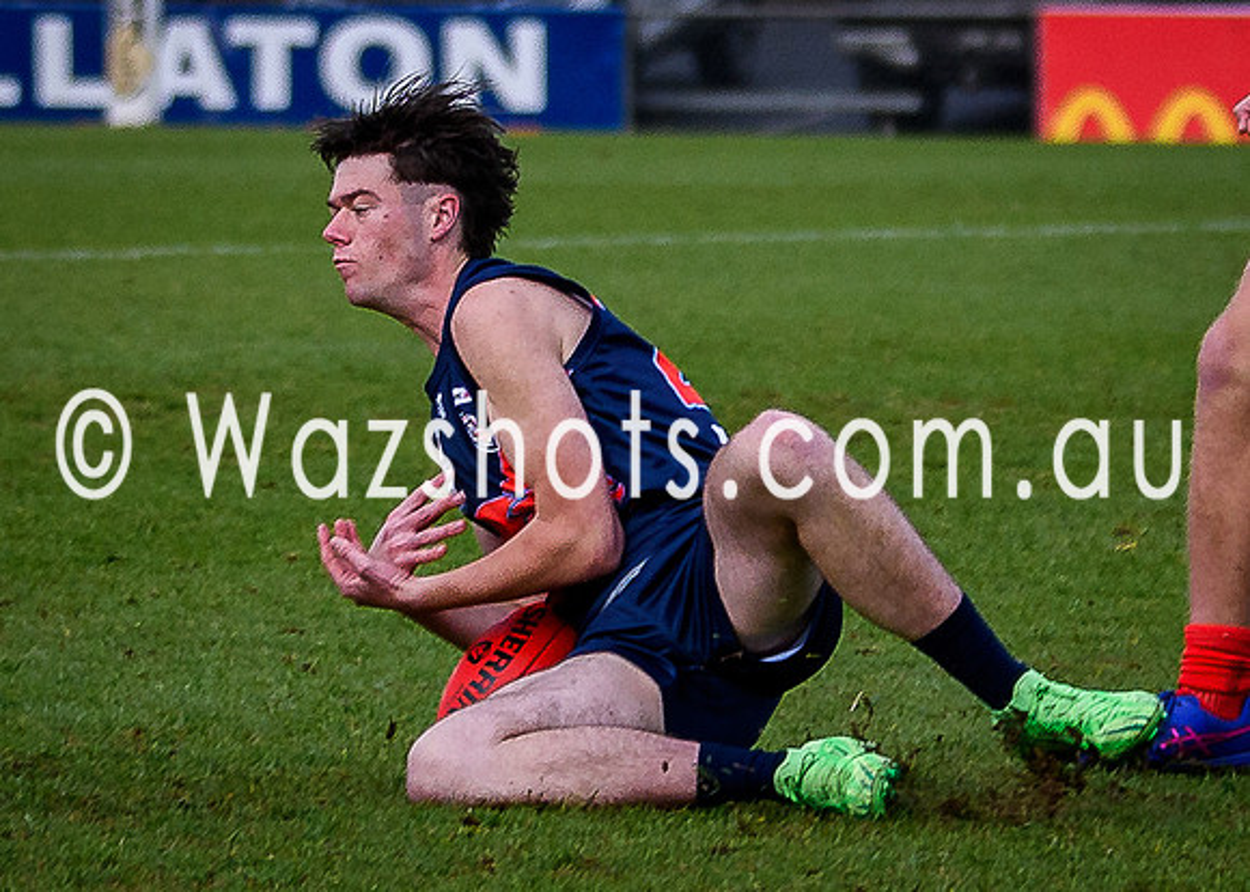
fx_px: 28519
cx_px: 770
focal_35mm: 804
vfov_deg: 1.8
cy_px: 313
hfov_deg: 2.5
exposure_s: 1/1600
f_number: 2.8
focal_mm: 100
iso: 200
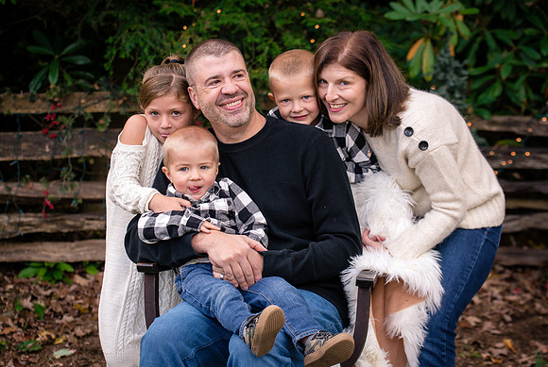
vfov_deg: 14.7
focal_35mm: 93
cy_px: 190
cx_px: 247
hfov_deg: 21.8
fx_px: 1421
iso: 400
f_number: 3.5
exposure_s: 1/1000
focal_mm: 75
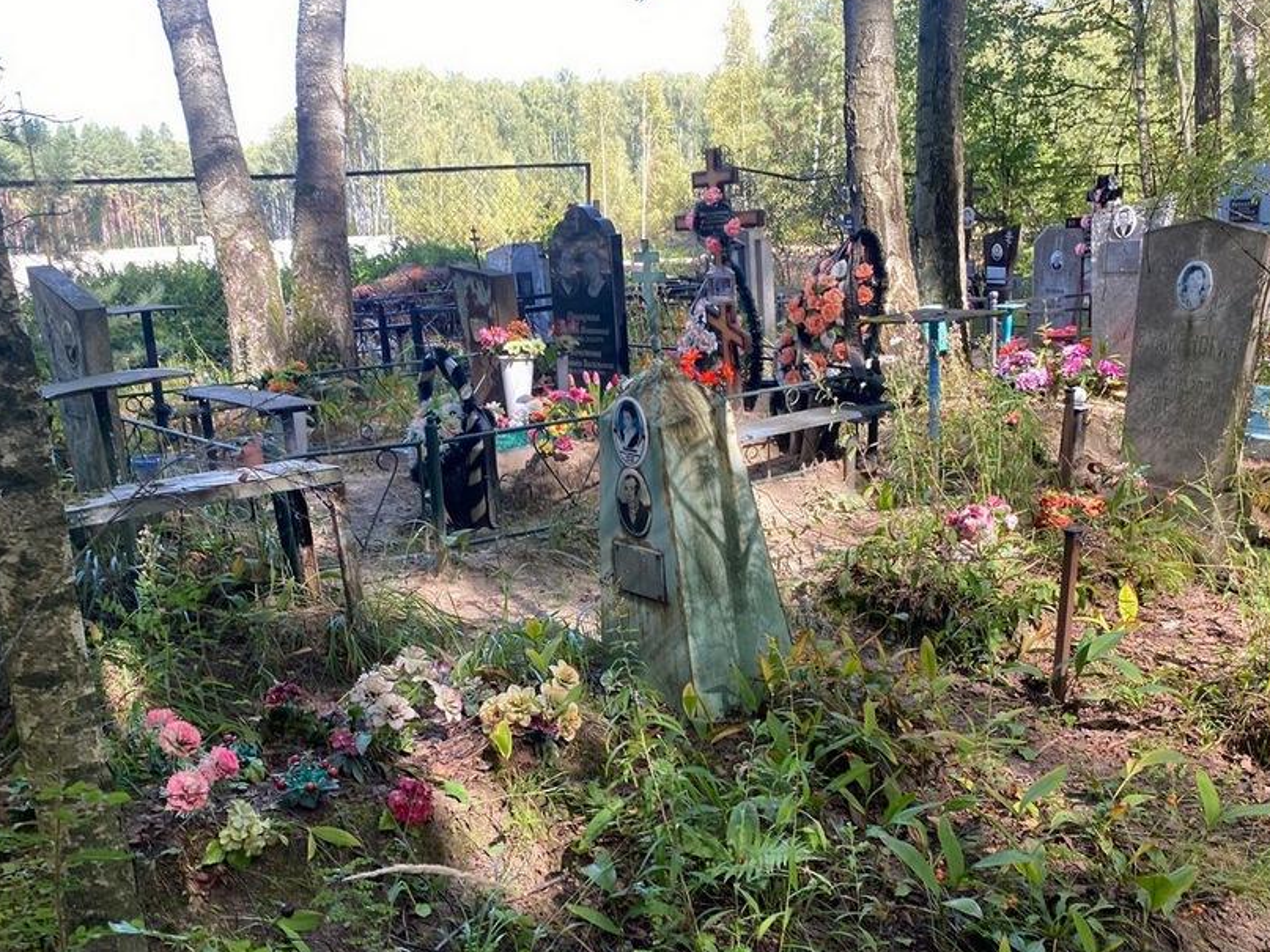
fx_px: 1211
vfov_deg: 42.7
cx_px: 614
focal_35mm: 33
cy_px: 587
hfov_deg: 55.3
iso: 32
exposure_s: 1/121
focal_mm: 4.25
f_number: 1.8
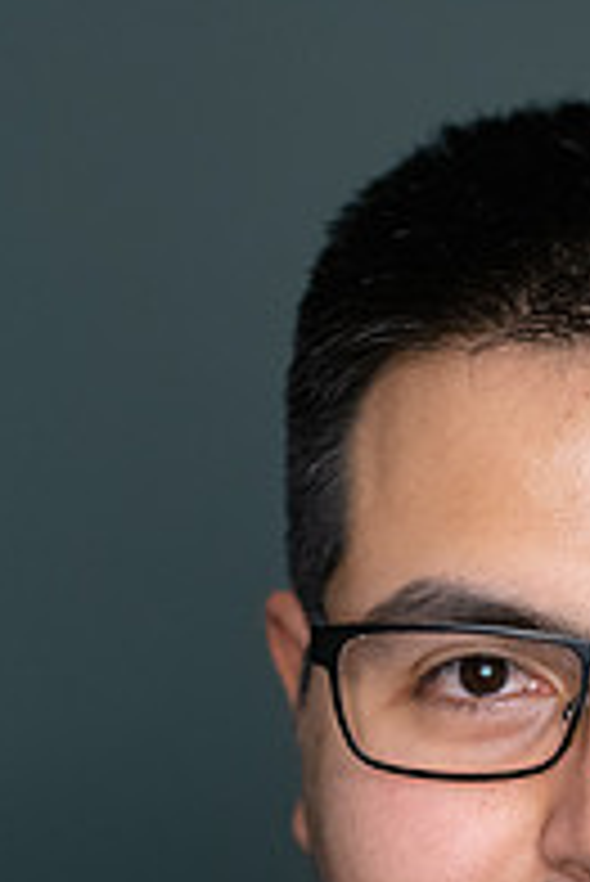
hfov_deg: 7.0
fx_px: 4785
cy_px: 1004
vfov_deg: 10.4
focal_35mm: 195
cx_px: 617
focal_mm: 85
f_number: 3.5
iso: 2000
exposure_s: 1/250
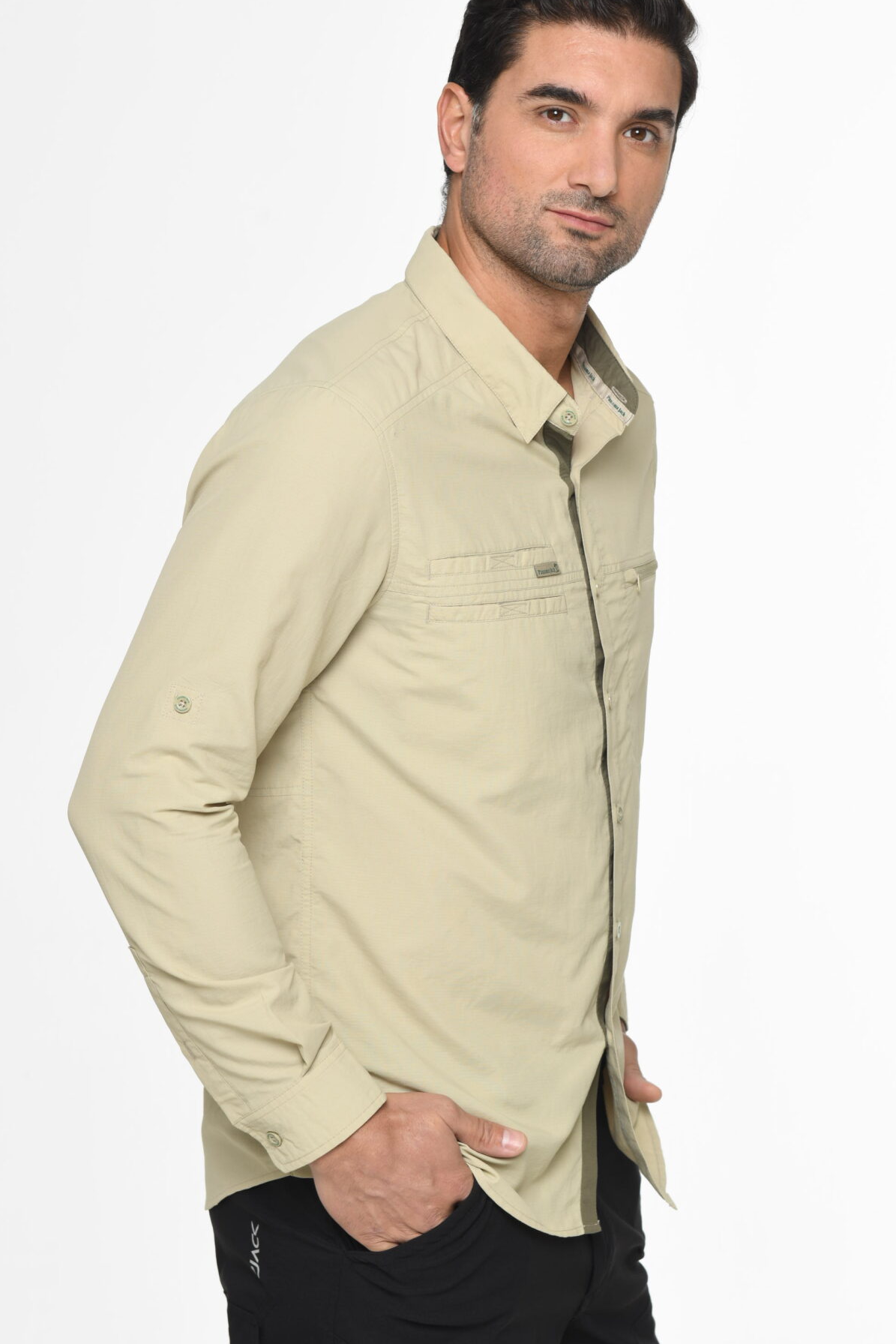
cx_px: 535
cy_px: 620
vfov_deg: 20.4
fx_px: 3732
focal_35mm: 100
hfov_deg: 13.7
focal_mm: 70
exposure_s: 1/160
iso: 100
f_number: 9
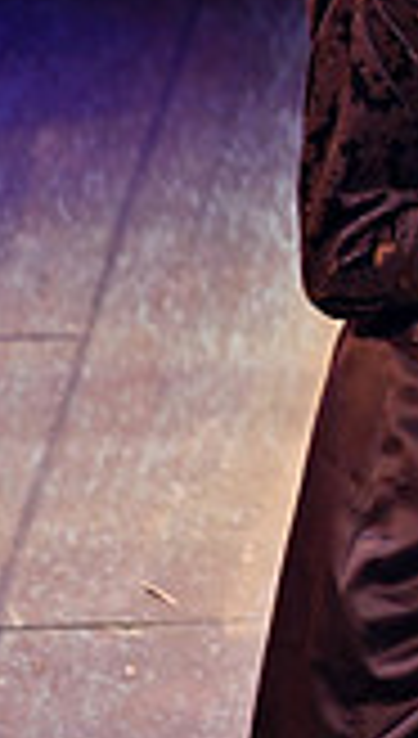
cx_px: 1146
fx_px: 36152
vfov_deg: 1.2
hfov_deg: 0.7
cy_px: -32
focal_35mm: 1846
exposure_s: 1/125
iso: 5000
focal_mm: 500
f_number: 6.3
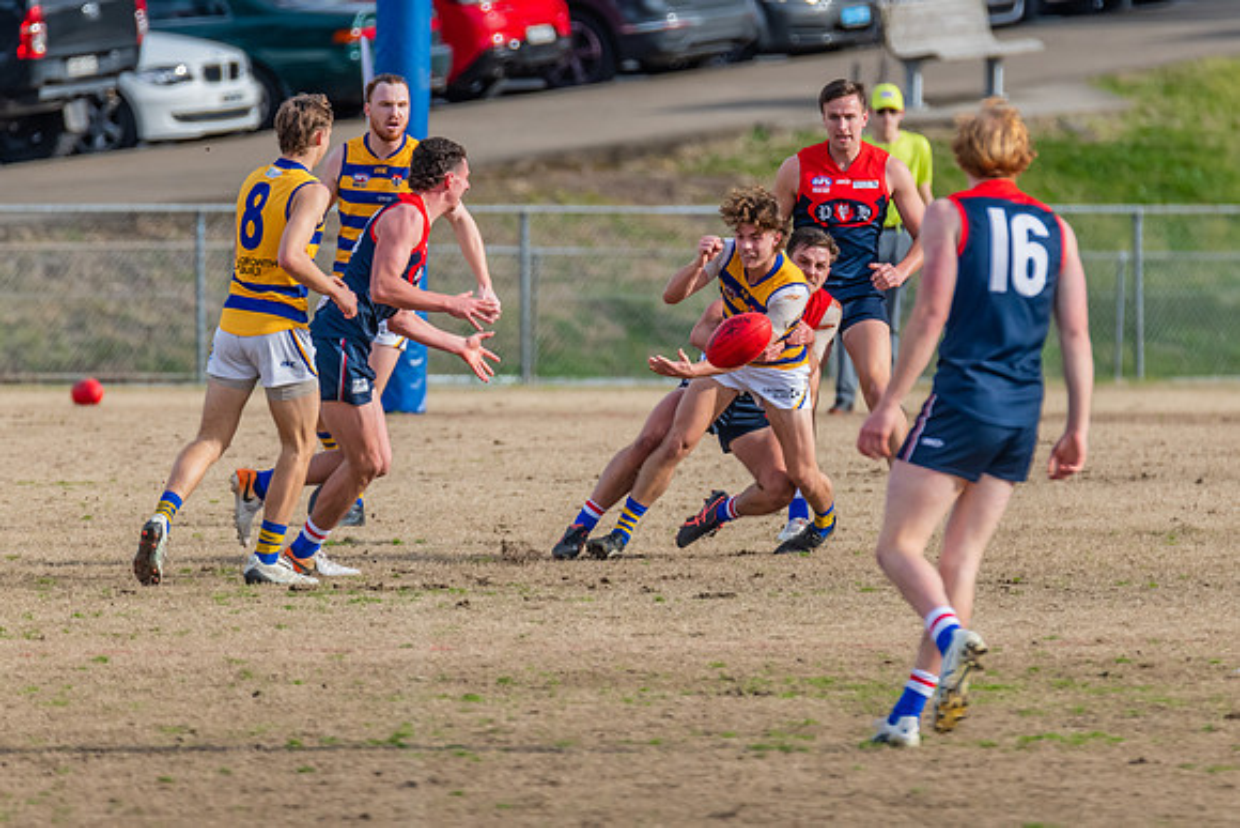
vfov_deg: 2.0
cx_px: 692
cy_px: 373
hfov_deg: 3.0
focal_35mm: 698
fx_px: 24054
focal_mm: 500
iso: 800
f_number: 7.1
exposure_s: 1/1600
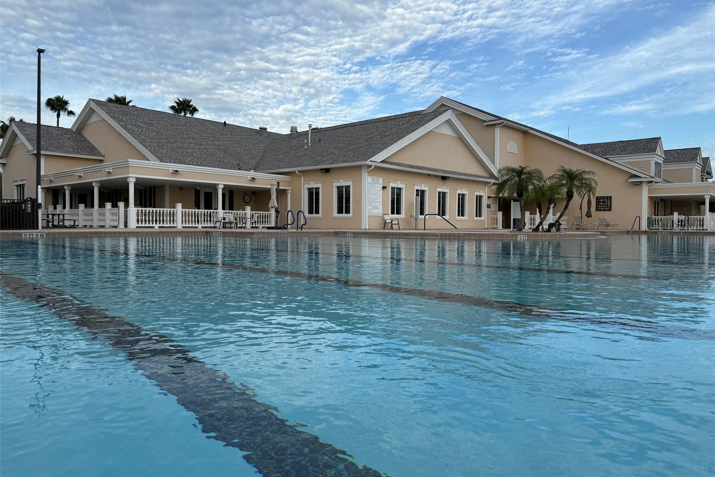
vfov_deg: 51.3
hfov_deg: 71.5
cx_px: 358
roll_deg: +0.5
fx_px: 496
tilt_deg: -0.3
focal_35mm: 25
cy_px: 228
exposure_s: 1/1653
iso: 80
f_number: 1.78
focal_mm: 6.76
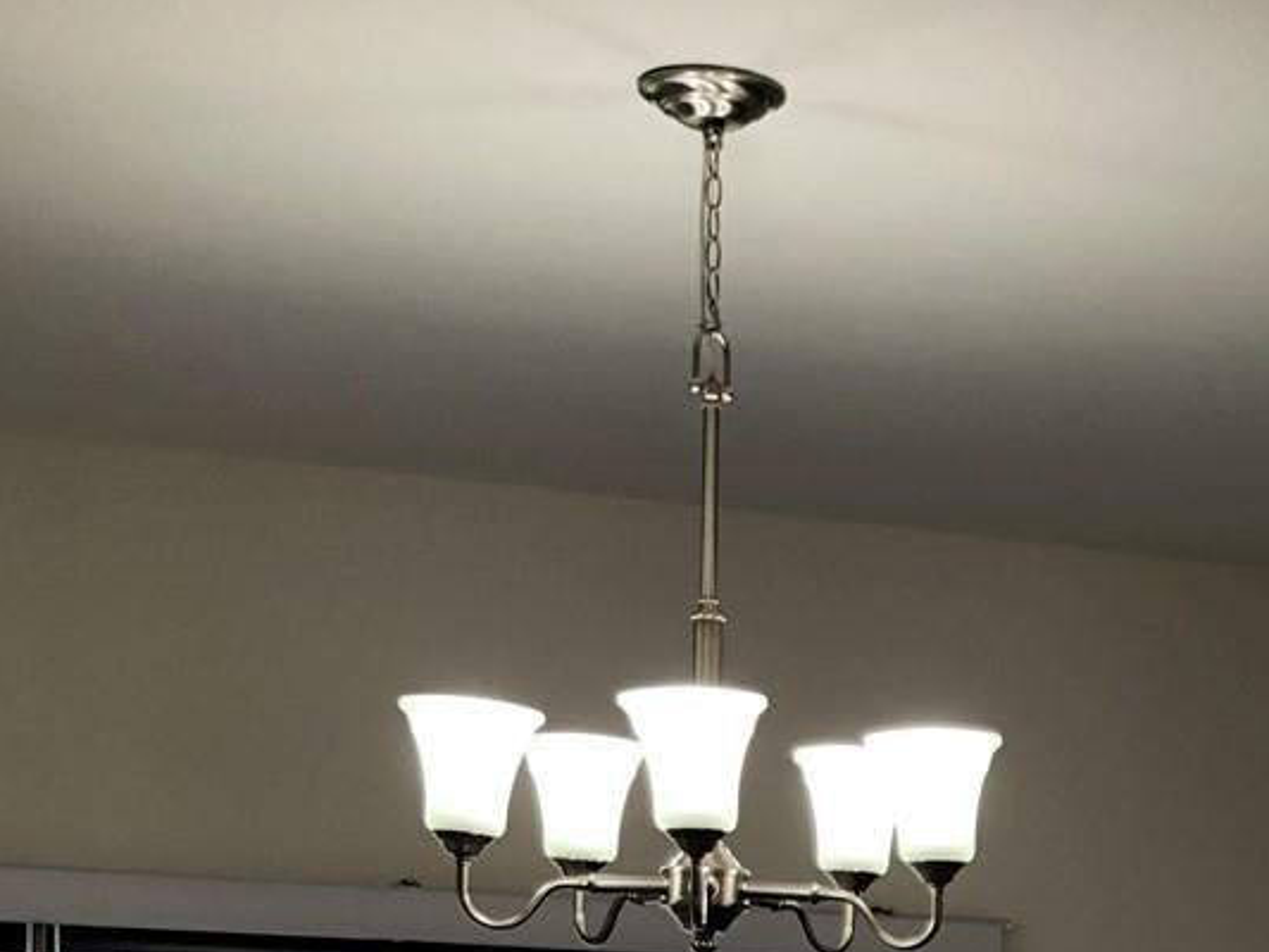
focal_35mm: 84
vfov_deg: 16.2
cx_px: 1369
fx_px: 3080
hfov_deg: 22.1
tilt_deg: -4.1
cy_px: 1380
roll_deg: -1.1
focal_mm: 3.99
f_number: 1.8
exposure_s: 1/120
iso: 80
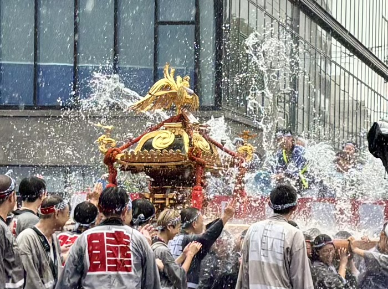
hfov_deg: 67.4
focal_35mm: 26
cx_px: 194
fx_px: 291
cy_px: 144
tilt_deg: -0.2
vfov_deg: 52.9
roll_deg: -1.4
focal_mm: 5.96
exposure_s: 1/230
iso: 50
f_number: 1.6
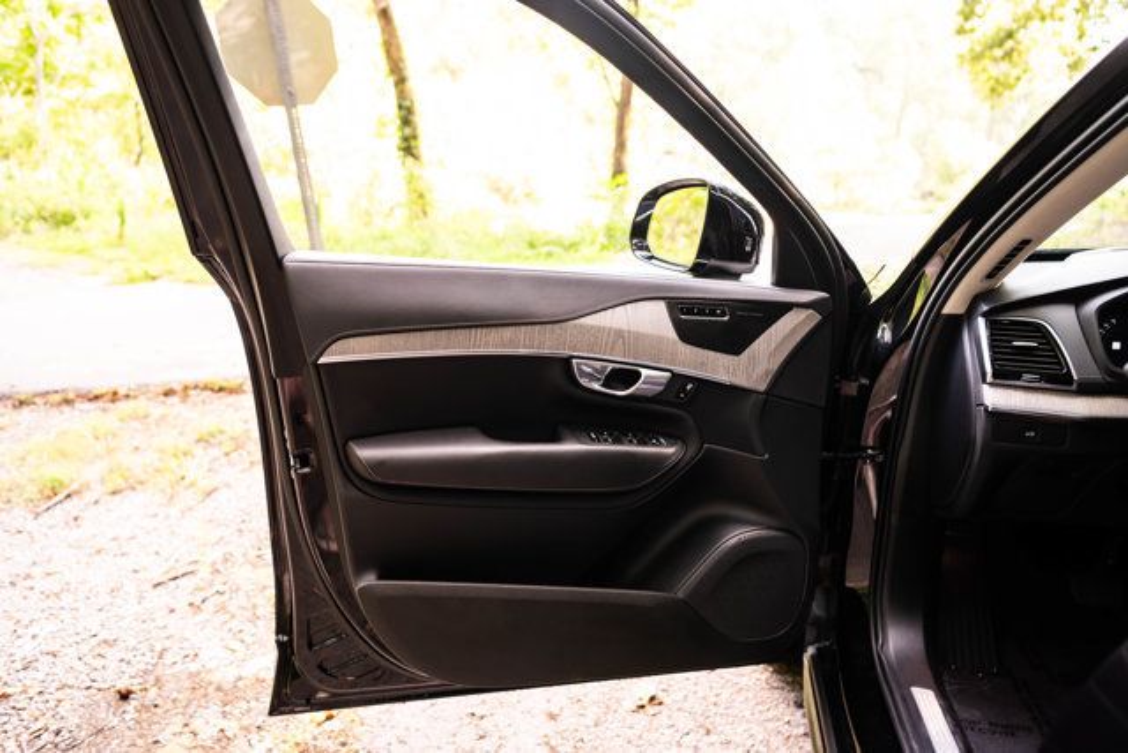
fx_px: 752
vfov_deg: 53.2
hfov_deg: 73.7
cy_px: 376
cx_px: 564
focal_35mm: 24
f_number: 2.8
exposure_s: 1/200
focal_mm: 24
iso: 800
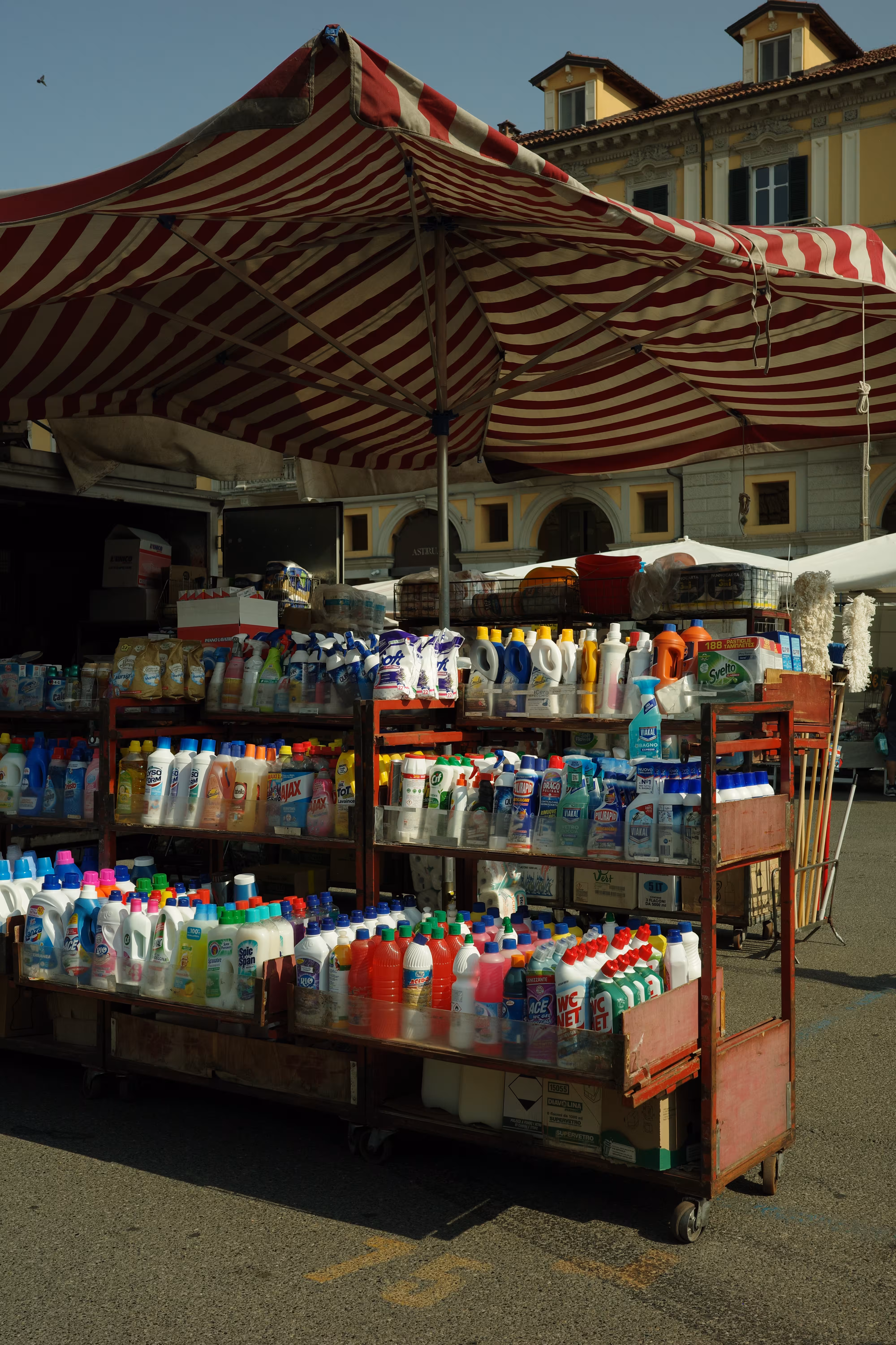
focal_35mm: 40
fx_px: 1493
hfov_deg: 33.4
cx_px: 448
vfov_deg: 48.5
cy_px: 672
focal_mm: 26
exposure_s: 1/1000
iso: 200
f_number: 5.6
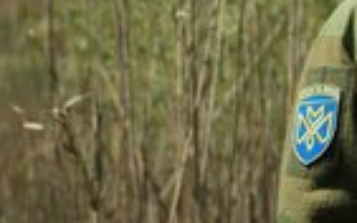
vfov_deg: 15.2
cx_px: 398
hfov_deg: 23.1
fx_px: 817
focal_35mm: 84
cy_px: -1
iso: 100
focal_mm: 29
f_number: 2.8
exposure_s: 1/500
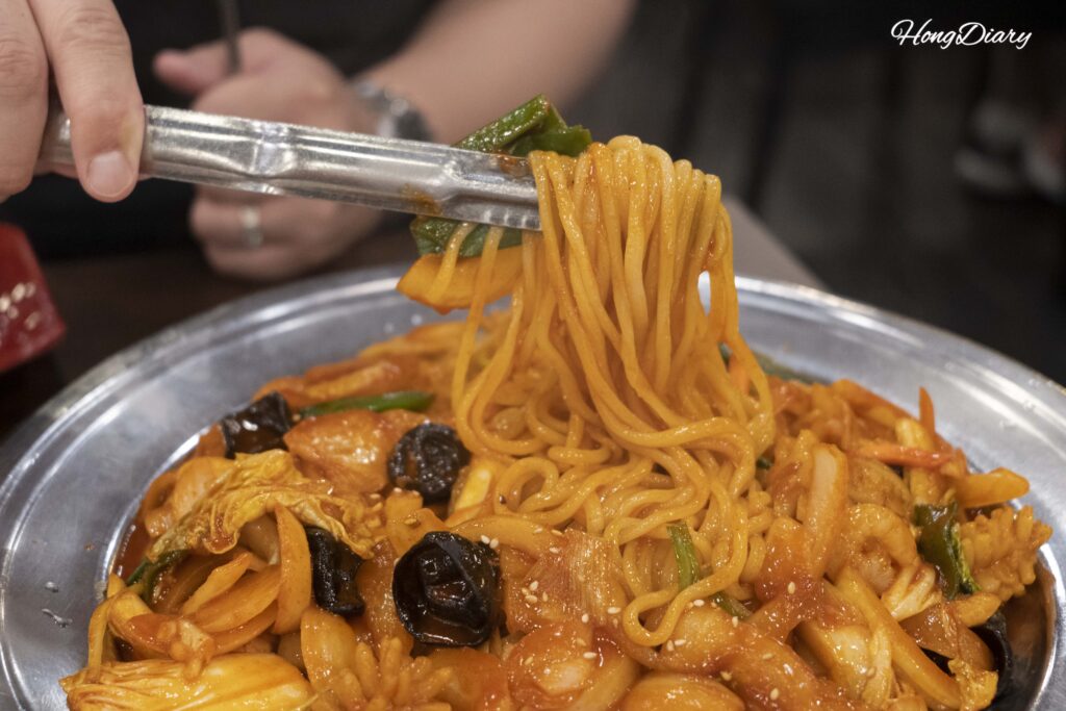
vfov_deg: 22.6
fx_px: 1777
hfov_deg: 33.4
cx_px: 533
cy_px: 356
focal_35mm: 60
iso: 8000
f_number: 5.6
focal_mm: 60
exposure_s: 1/160
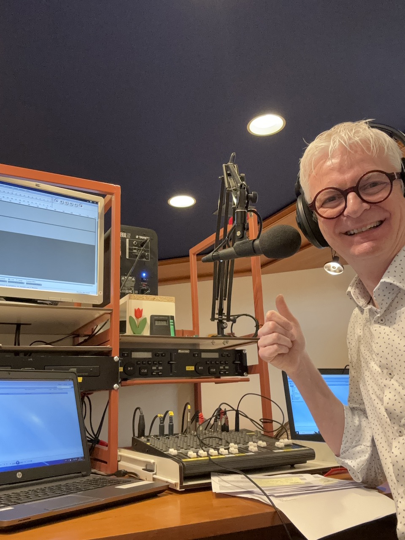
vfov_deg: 60.0
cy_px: 270
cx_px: 202
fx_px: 468
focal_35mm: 30
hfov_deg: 46.8
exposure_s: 1/50
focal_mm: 2.69
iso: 250
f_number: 1.9
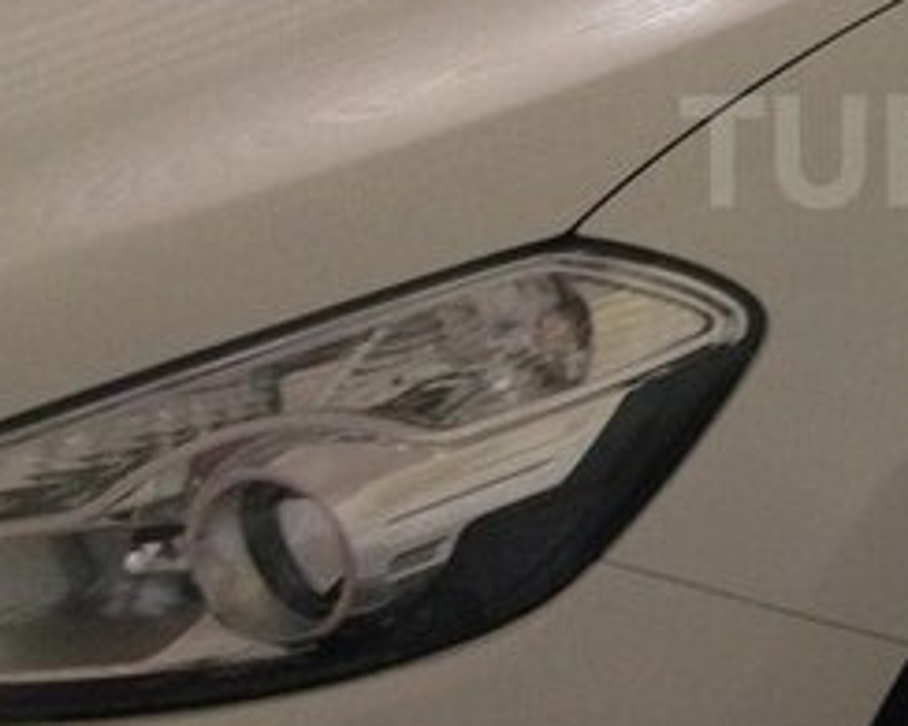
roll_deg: -5.8
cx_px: 1061
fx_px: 2337
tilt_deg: -19.4
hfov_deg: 20.7
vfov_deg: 17.5
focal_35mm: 87
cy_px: 151
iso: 320
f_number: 2.4
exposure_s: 1/20
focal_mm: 4.12
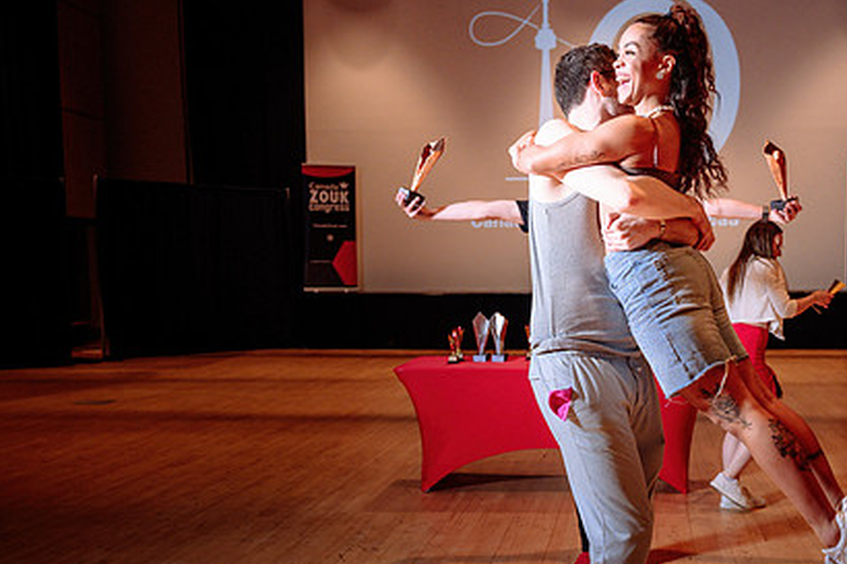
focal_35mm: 43
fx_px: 1011
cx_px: 569
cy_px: 359
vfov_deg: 31.0
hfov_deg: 44.7
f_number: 4
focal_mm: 29
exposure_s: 1/125
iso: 1000
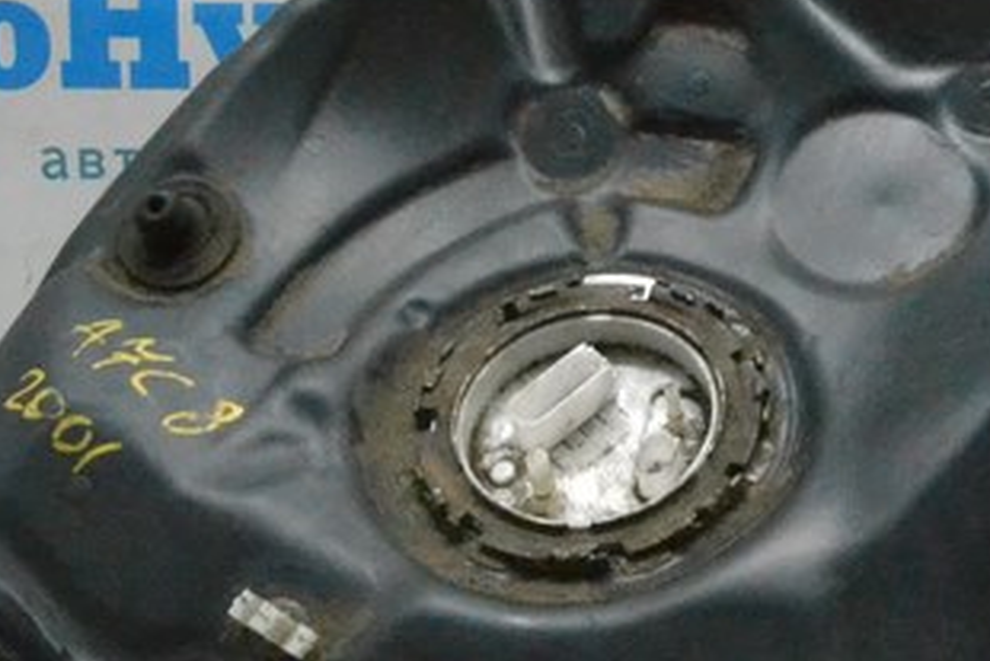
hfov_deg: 17.2
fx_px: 2999
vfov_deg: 12.4
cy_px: -81
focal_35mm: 109
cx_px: 1399
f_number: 10
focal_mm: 22
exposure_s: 1/160
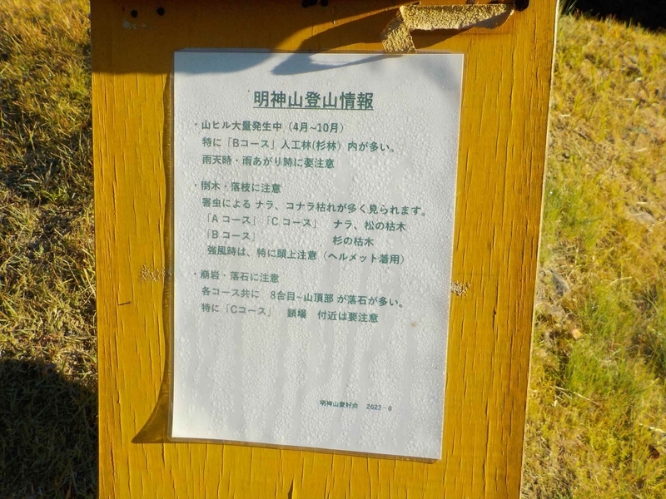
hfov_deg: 60.0
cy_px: 250
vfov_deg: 46.8
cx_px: 333
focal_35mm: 30
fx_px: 577
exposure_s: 1/800
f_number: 3.3
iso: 125
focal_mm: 4.1
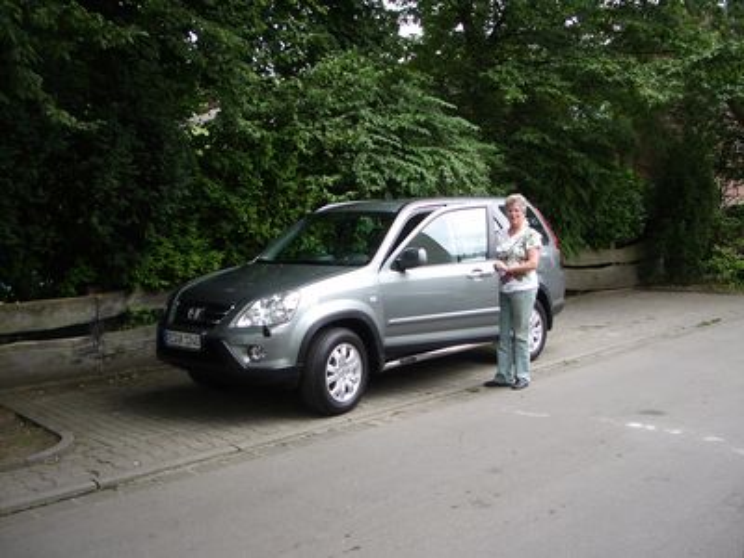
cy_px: 279
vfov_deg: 40.7
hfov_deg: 52.6
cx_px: 372
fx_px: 752
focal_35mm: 35
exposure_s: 1/200
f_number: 2.6
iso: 80
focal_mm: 5.8
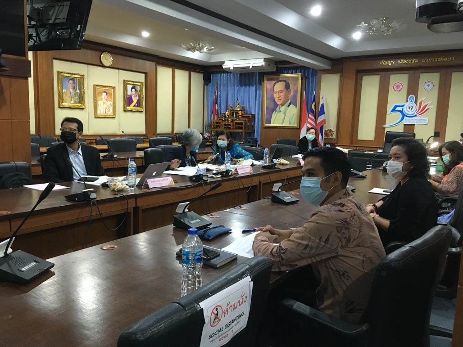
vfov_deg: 48.2
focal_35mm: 29
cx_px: 232
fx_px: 388
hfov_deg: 61.7
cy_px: 174
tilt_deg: -9.0
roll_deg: -1.6
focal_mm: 4.15
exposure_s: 1/33
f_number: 2.2
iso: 200
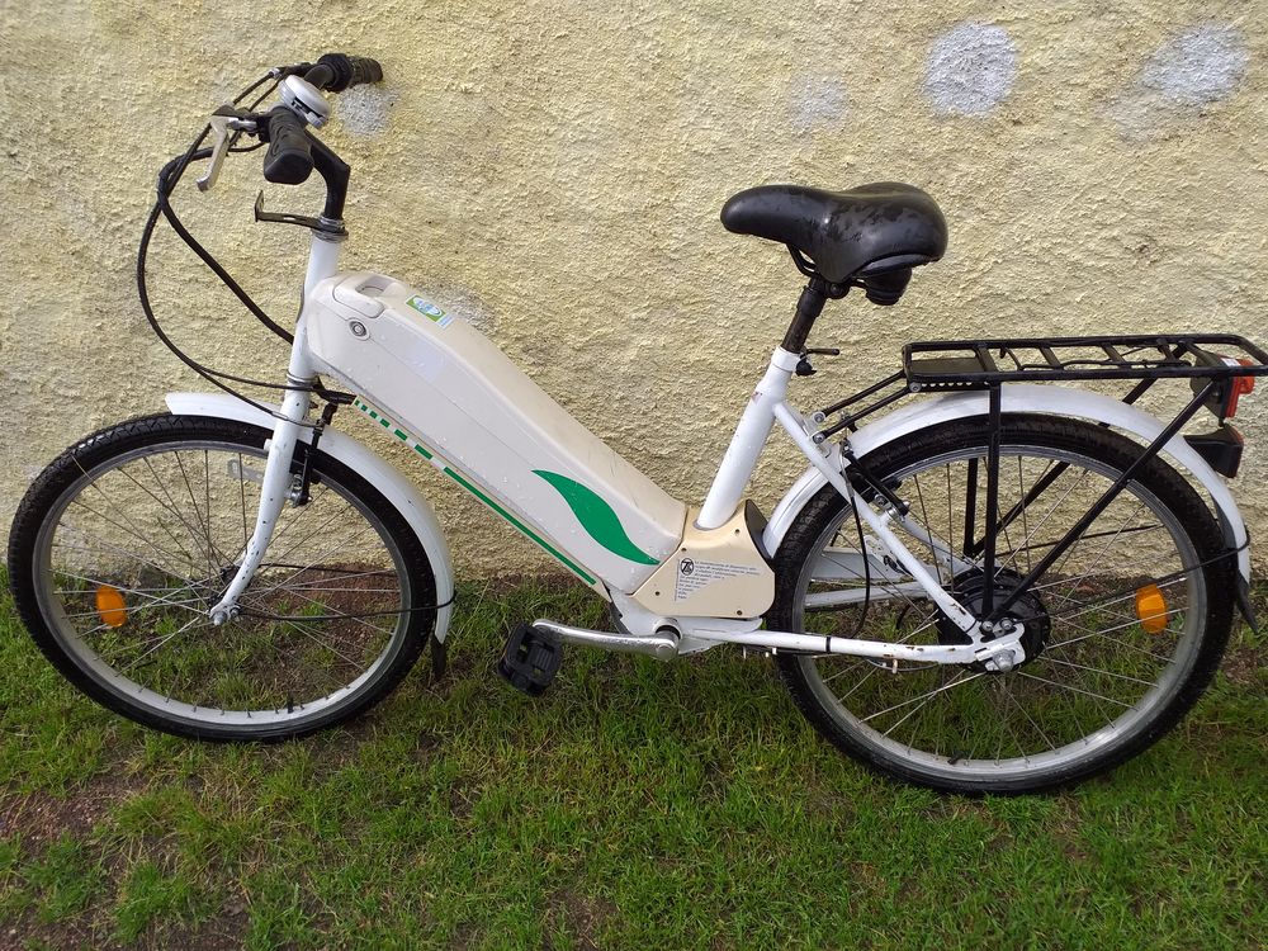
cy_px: 476
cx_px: 634
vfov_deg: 53.1
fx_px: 952
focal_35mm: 26
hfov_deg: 67.3
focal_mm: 3.6
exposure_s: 1/519
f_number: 1.9
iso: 40
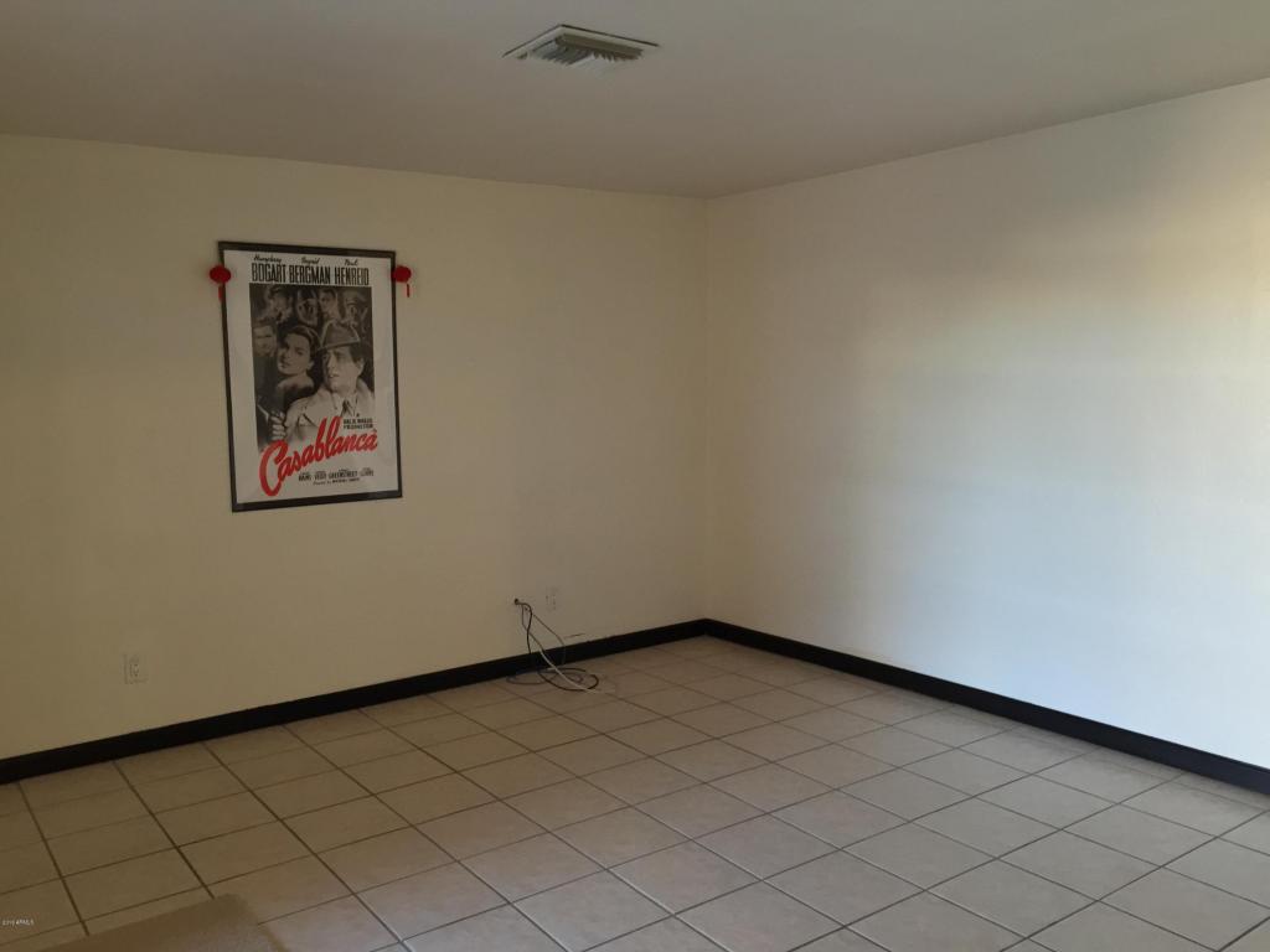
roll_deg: +0.1
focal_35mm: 29
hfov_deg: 61.7
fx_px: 1064
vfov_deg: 48.2
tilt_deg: -6.5
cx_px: 635
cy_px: 476
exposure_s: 1/30
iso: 160
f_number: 2.2
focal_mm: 4.15
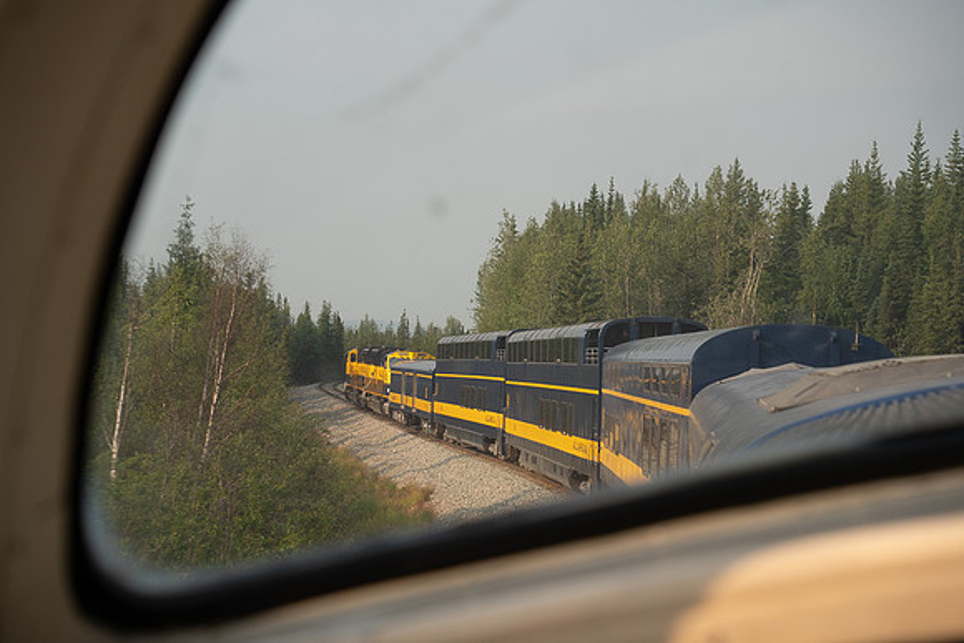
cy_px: 322
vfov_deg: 16.5
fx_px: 2223
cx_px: 482
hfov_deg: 24.5
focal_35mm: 83
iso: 250
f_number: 5.6
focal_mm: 83
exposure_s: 1/100
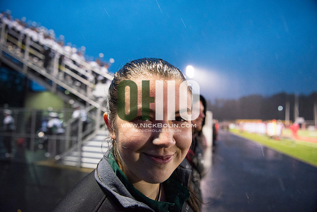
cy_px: 106
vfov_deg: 53.2
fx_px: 211
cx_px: 158
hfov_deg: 73.7
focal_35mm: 24
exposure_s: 1/320
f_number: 3.2
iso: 2000
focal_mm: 24
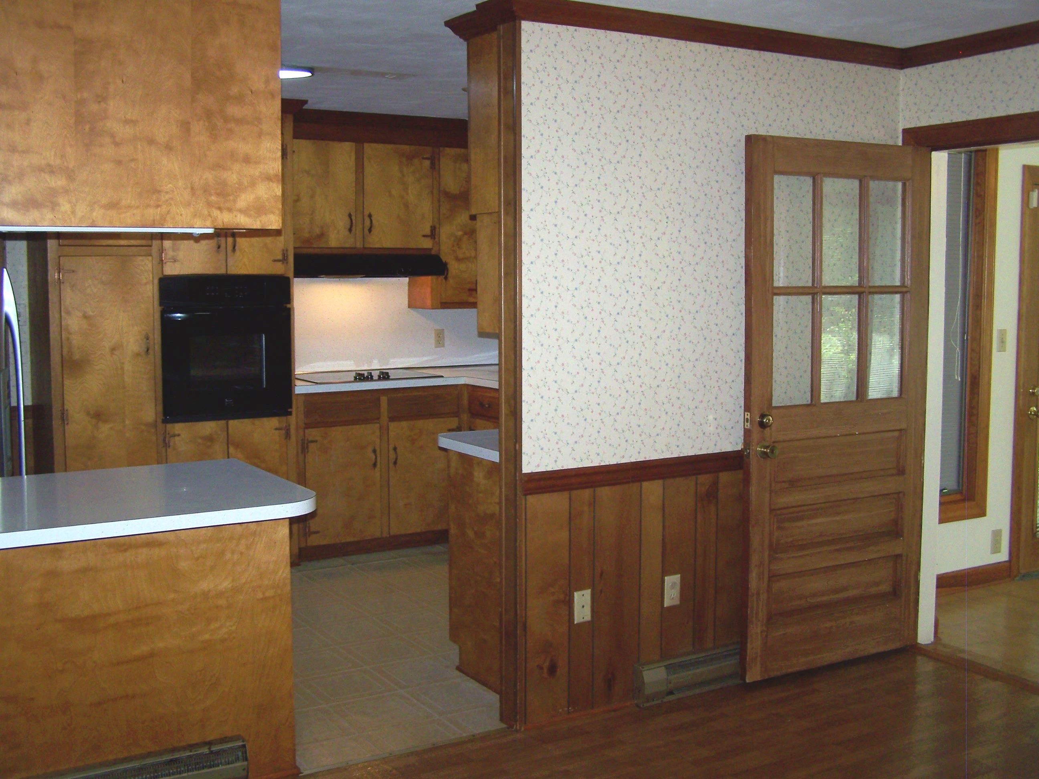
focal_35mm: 38
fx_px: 1141
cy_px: 390
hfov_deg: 49.0
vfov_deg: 37.7
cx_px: 520
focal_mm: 6.3
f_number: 2.8
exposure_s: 1/60
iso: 80
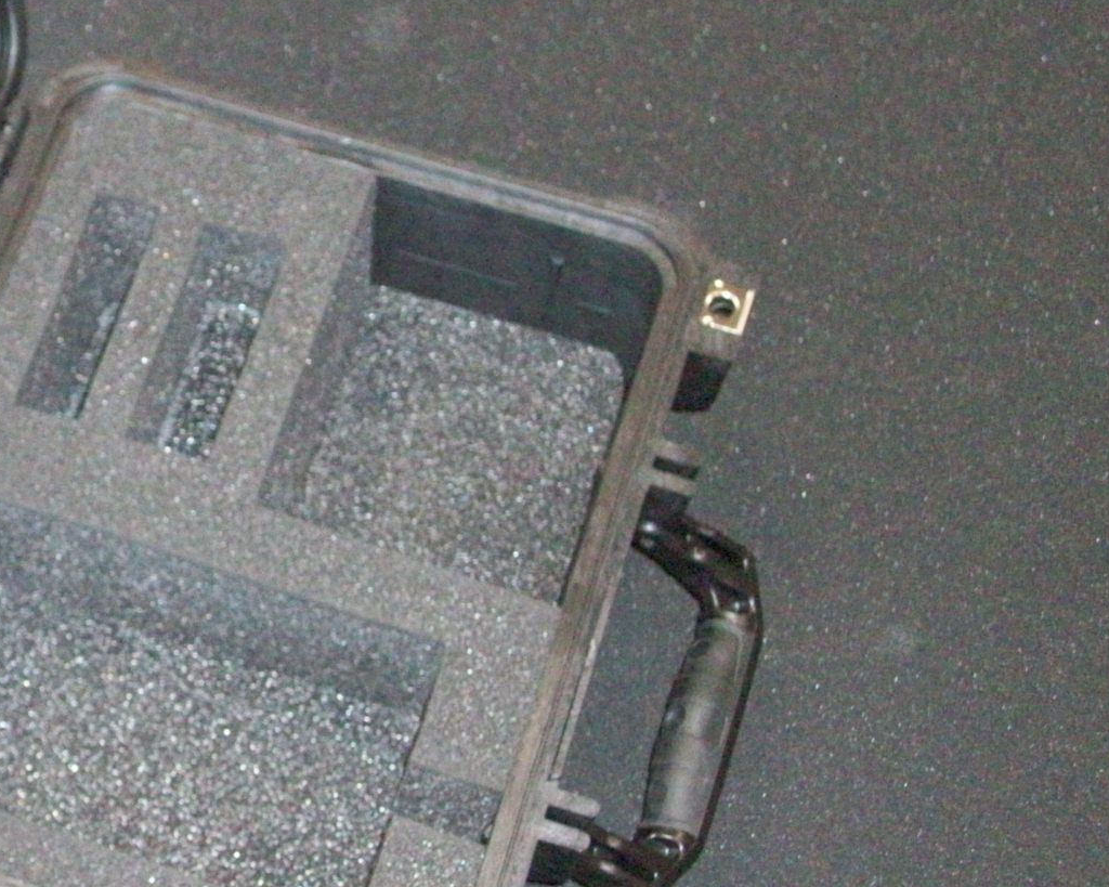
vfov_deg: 18.7
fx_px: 2691
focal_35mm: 82
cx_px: 28
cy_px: 324
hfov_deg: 22.5
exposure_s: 1/65.1
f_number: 3.2
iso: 320
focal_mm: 7.1
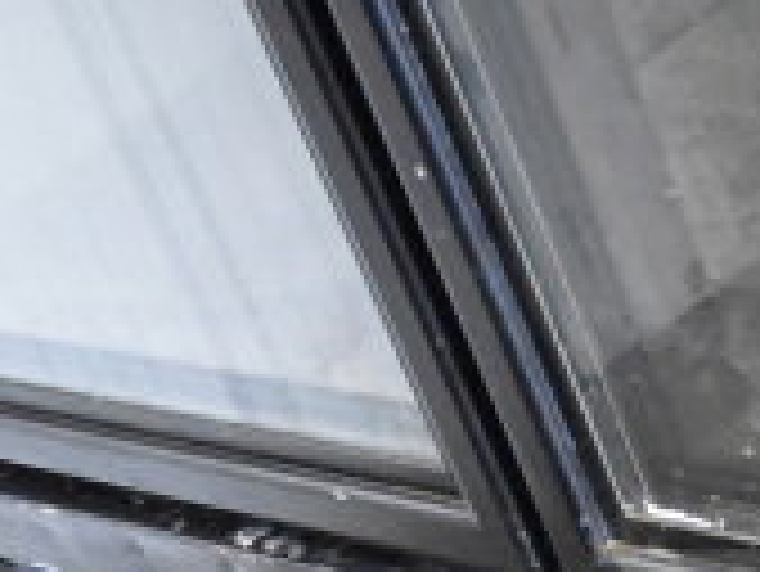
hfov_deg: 13.5
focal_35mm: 141
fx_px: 3092
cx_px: 1012
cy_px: 908
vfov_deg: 10.1
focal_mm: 27
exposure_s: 1/40
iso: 8000
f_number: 4
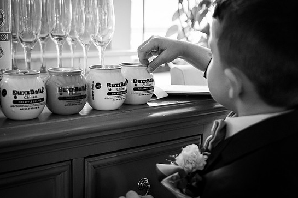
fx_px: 455
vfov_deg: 24.6
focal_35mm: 55
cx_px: 152
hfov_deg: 36.3
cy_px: 96
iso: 5000
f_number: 4
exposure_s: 1/250
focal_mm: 50
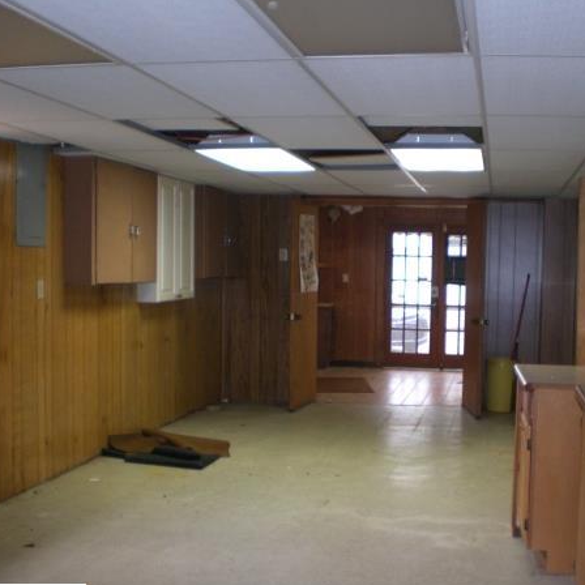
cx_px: 384
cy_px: 309
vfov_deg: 35.3
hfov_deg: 35.1
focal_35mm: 48
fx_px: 918
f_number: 3.1
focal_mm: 6.3
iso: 200
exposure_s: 1/60
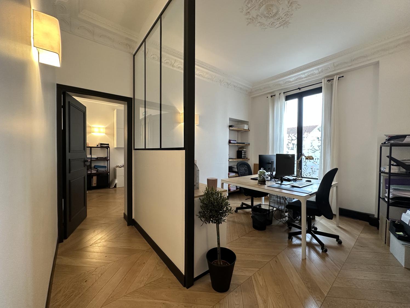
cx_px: 205
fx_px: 166
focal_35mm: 14
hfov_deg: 102.1
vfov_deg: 85.7
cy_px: 154
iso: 160
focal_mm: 2.22
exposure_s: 1/100
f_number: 2.2
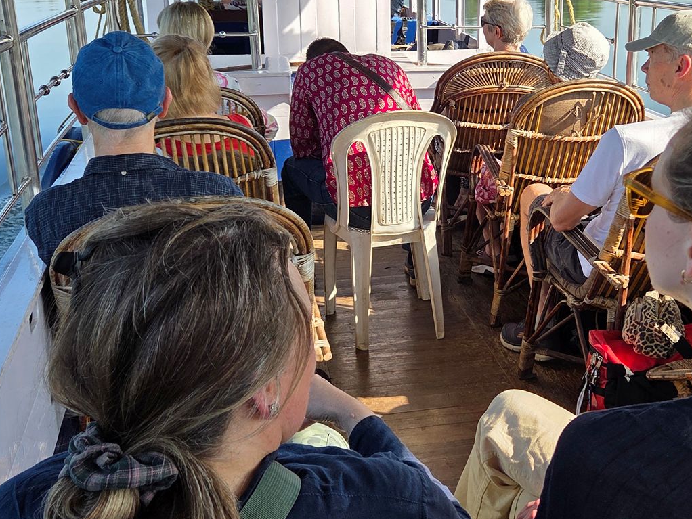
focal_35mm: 45
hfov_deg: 41.8
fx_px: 900
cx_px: 429
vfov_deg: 32.0
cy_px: 191
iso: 80
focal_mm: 5.4
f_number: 1.8
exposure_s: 1/2558
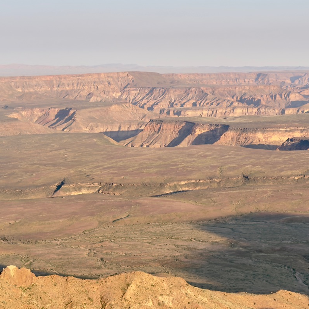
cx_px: 292
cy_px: 103
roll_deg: +0.4
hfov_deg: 21.1
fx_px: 808
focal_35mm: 80
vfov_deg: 21.6
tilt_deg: -3.0
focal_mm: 6.76
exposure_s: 1/2882
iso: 100
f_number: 1.78
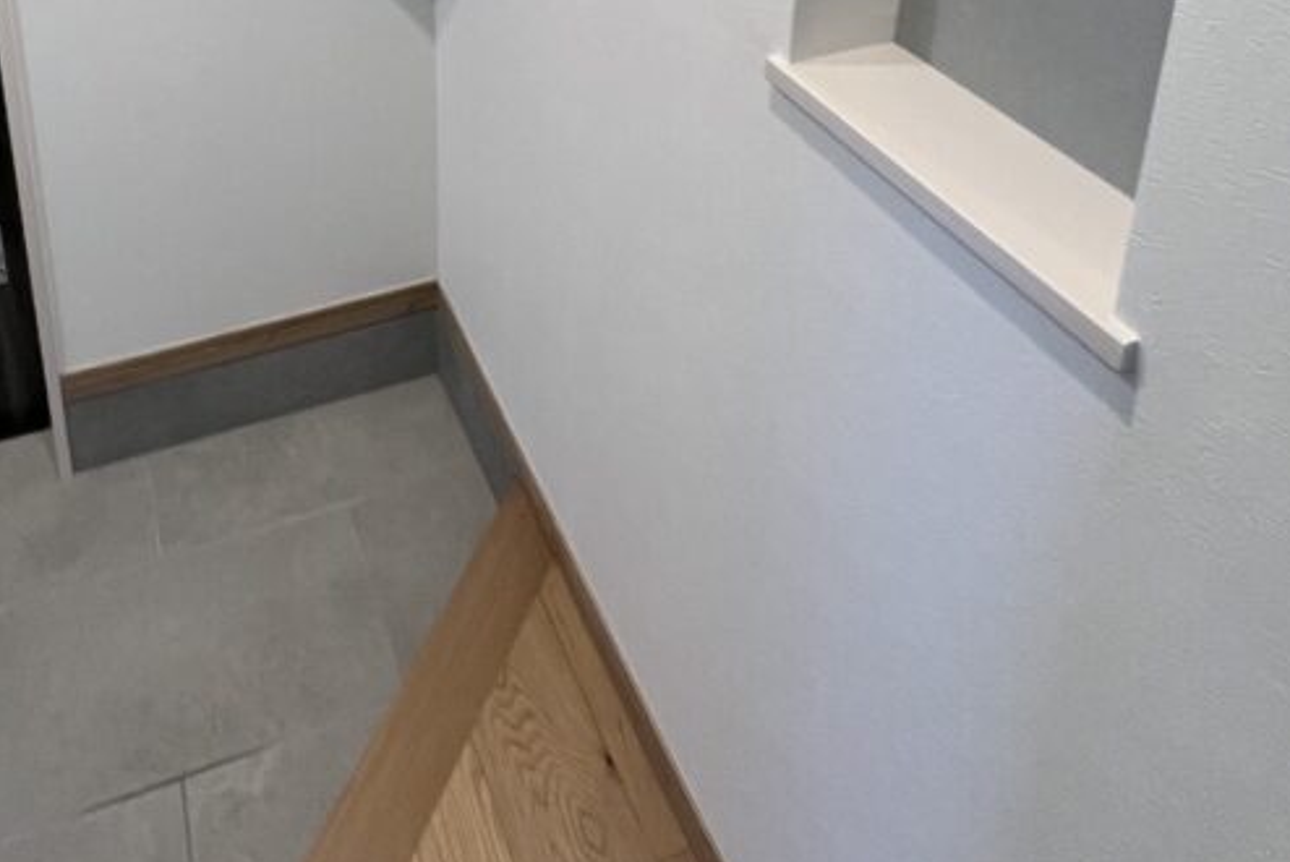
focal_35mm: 28
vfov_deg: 34.4
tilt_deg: -17.3
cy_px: -232
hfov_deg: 62.7
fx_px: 1004
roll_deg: +2.2
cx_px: 368
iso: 250
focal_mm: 1.57
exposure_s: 1/100
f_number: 1.8
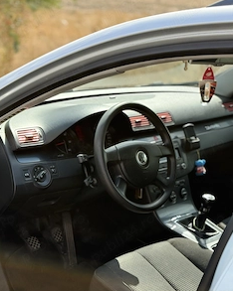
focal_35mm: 64
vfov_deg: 29.5
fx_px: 552
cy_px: 179
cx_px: 88
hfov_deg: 23.8
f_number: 1.78
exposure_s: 1/1754
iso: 80
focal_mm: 6.76
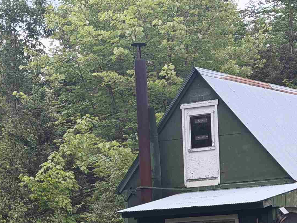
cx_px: 285
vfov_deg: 10.8
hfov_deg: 14.4
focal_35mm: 135
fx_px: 1158
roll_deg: +1.7
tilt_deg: -1.0
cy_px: 270
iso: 80
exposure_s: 1/327
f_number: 1.78
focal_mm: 6.76
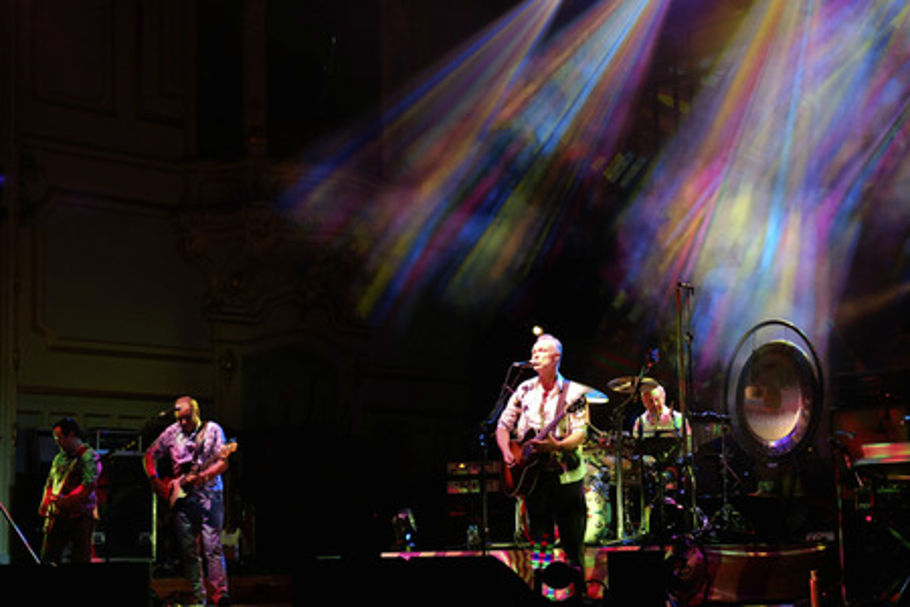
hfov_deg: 29.2
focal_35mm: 69
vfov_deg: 19.7
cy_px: 304
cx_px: 455
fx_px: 1744
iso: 3200
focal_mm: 46.3
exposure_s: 1/125
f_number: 4
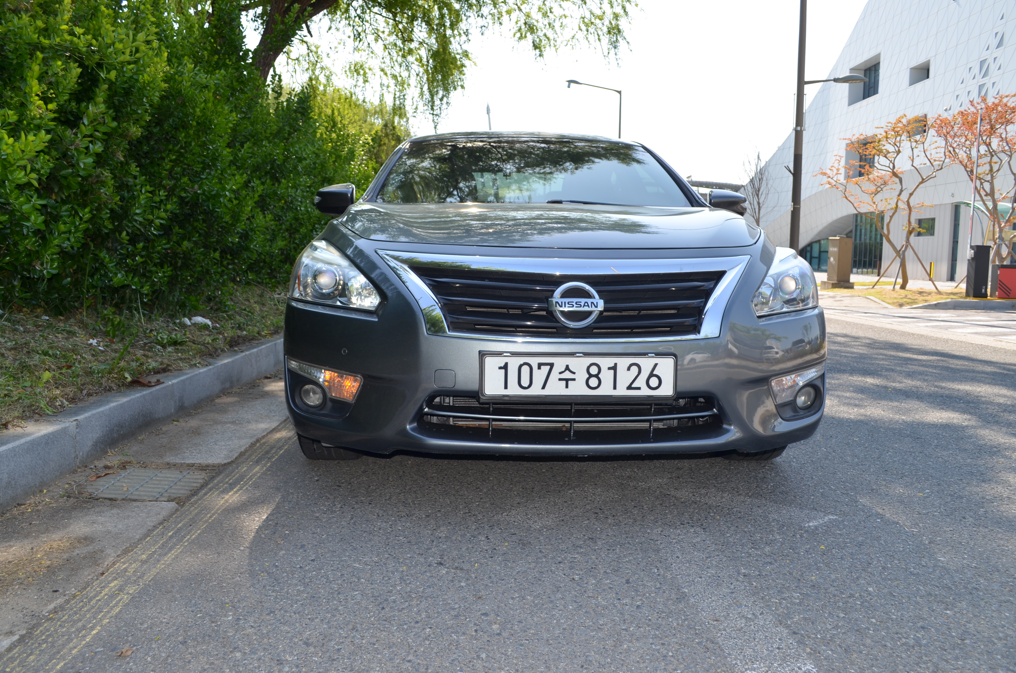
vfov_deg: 43.4
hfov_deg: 62.0
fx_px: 845
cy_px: 336
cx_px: 508
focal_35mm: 30
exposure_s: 1/200
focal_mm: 20
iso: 100
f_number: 7.1
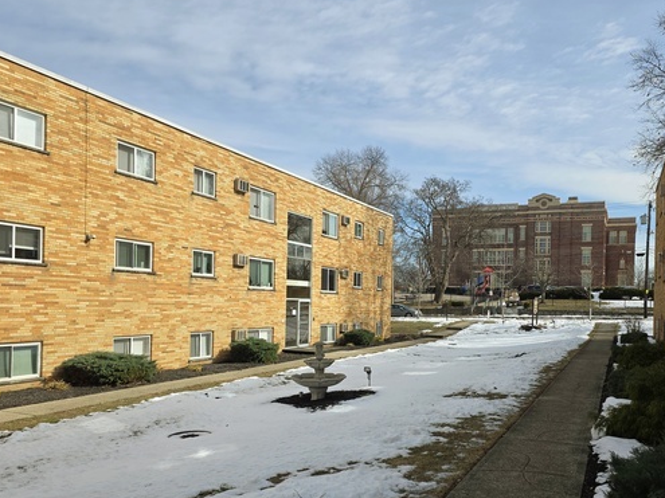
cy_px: 299
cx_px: 384
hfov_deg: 58.1
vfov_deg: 45.2
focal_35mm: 31
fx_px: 595
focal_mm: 6.3
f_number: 1.7
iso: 12
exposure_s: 1/1111
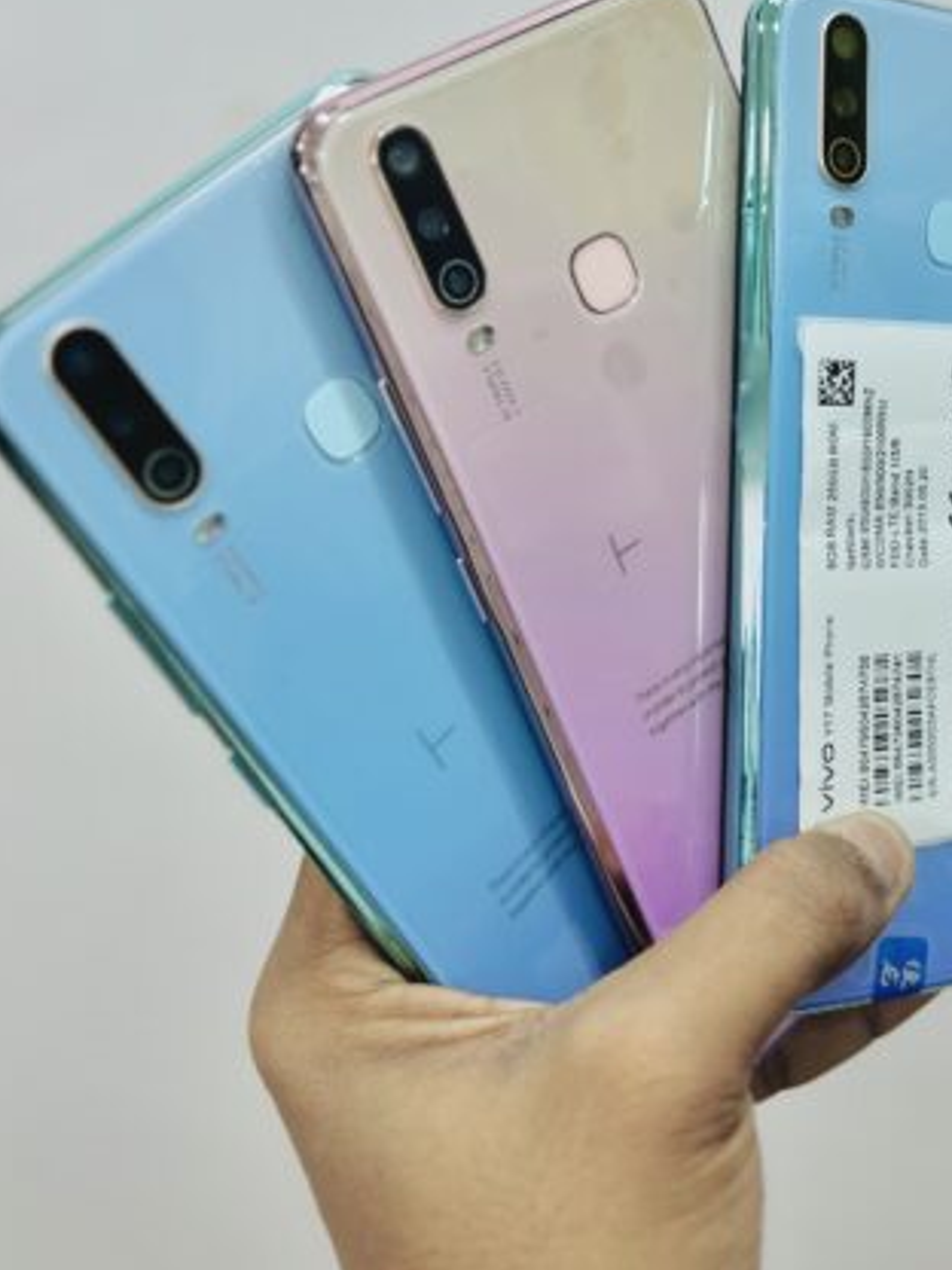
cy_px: 302
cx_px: 708
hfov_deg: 28.7
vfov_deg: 37.2
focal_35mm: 50
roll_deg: +1.4
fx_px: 1833
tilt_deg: -21.2
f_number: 1.5
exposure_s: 1/147
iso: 32
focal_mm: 5.7
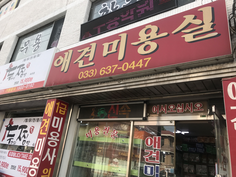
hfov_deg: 63.4
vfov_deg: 49.7
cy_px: 88
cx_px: 118
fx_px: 191
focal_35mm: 28
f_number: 1.8
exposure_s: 1/460
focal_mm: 3.99
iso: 20
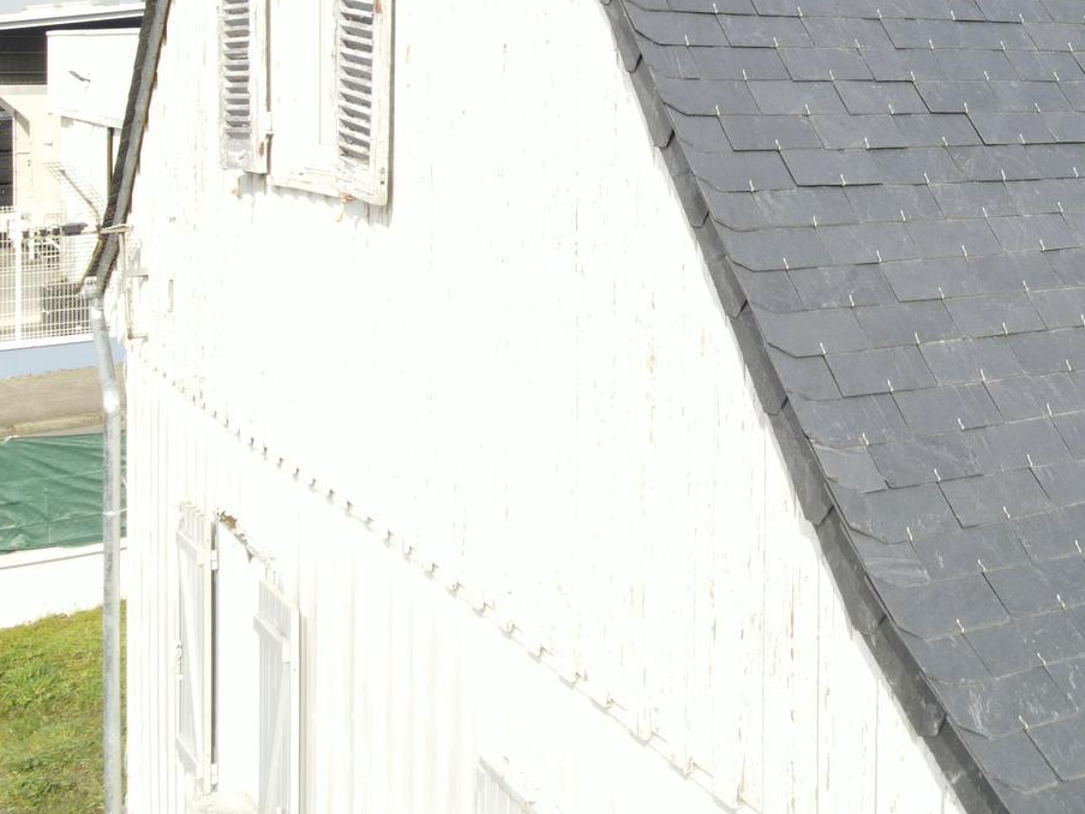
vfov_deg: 27.3
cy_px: 42
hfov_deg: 34.4
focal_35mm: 51
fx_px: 1599
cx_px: 1060
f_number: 2.8
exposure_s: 1/15
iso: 100
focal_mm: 4.5
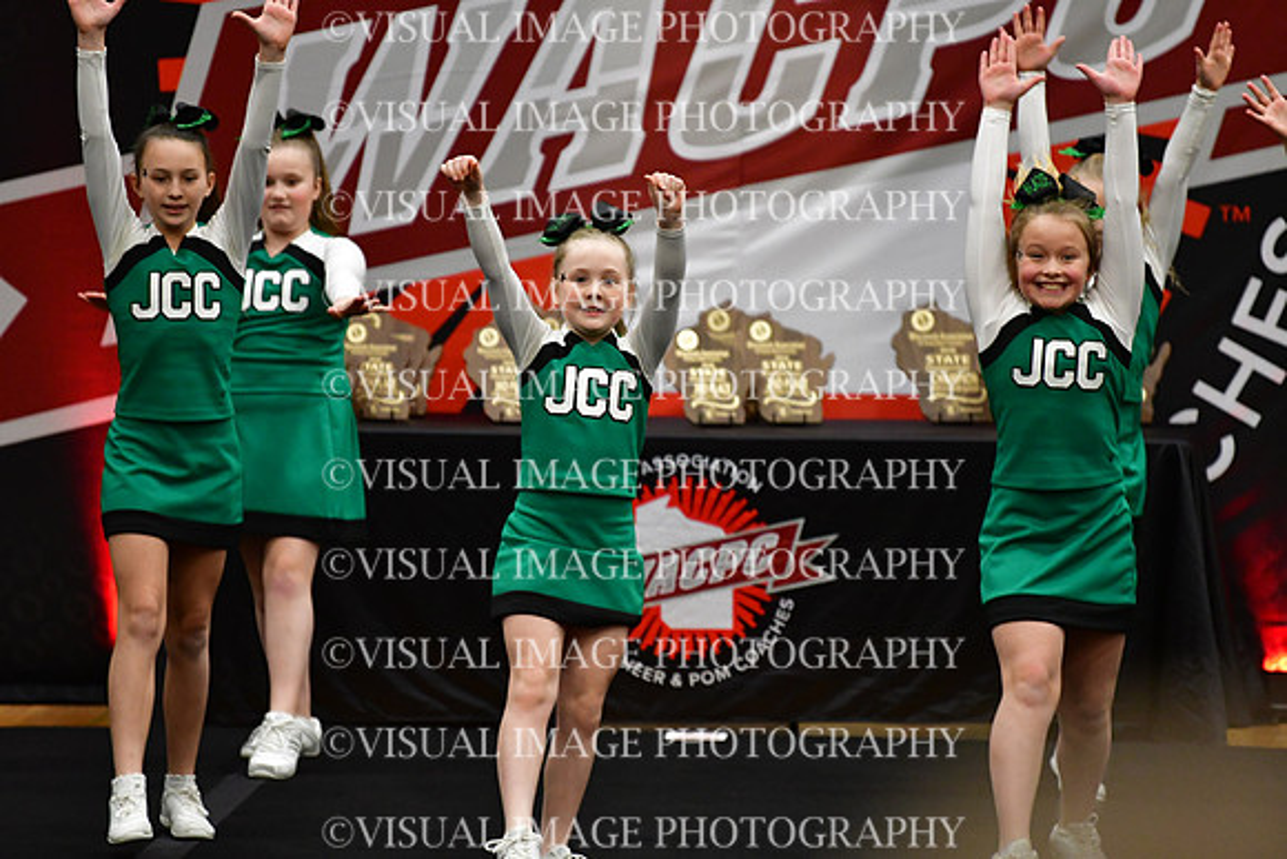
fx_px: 10727
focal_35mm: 300
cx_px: 644
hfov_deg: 6.9
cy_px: 430
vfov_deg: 4.6
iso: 4000
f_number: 2.8
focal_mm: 200
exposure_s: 1/800
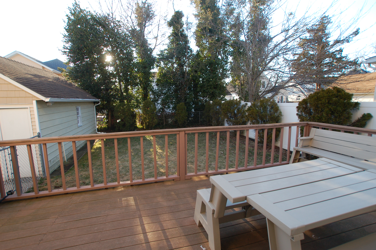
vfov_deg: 72.0
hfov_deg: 95.0
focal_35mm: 16
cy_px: 125
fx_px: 172
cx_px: 188
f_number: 5.6
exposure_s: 1/125
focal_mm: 11
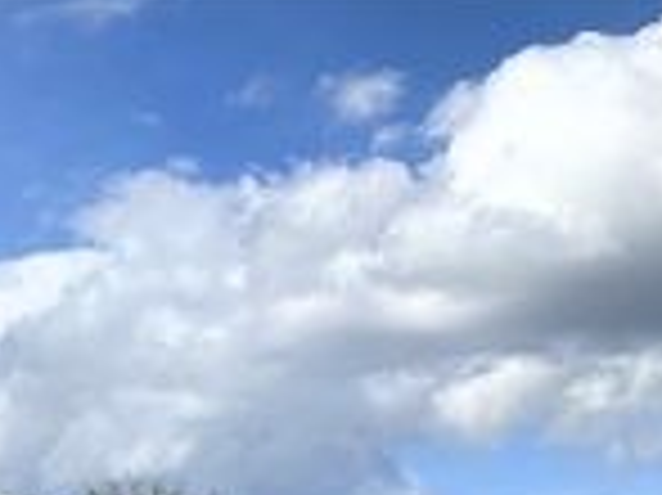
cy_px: 826
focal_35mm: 112
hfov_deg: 15.8
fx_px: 2140
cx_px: -401
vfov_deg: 12.3
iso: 32
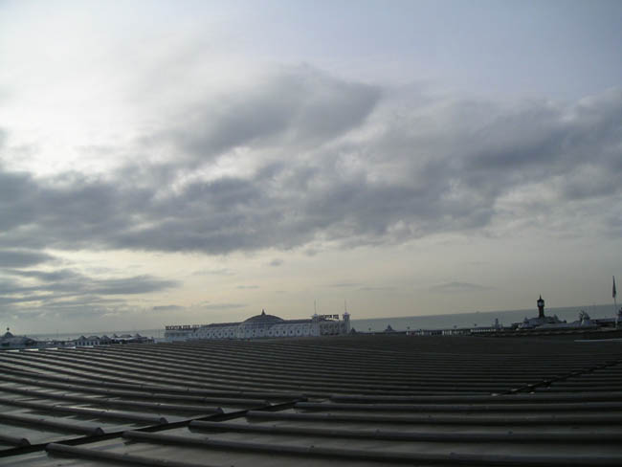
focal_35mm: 38
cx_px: 311
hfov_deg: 49.0
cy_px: 234
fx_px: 683
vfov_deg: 37.7
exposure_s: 1/250
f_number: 6.7
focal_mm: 6
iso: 50
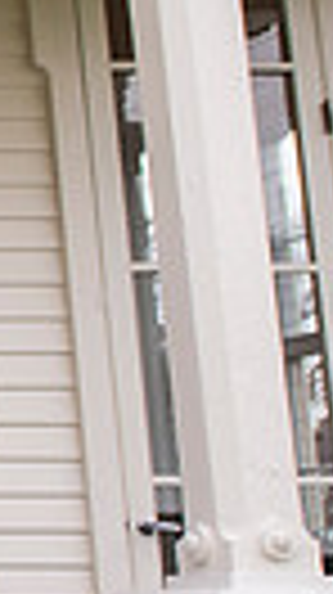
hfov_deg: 7.8
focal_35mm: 116
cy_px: 289
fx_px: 1826
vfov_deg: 18.5
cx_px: -892
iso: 200
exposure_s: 1/400
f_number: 2.8
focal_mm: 24
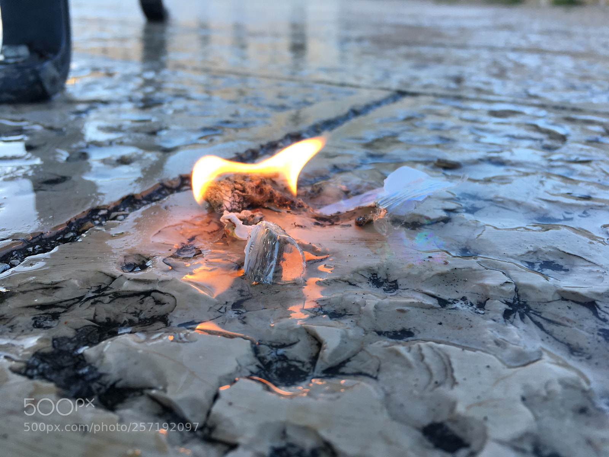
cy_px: 228
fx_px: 510
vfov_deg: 48.2
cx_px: 304
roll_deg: -1.7
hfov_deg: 61.7
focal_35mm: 29
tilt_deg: -23.3
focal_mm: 4.15
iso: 25
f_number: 2.2
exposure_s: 1/100
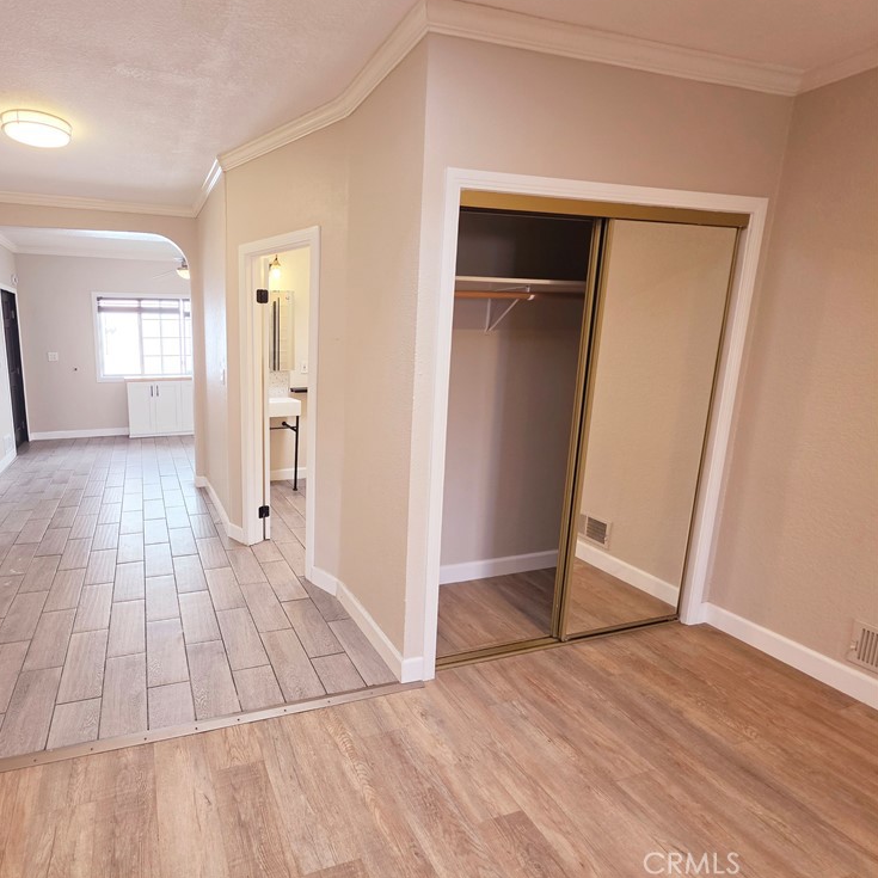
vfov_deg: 87.4
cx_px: 268
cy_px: 422
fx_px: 459
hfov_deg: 83.3
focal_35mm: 16
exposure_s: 1/120
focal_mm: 2.2
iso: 125
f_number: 1.9
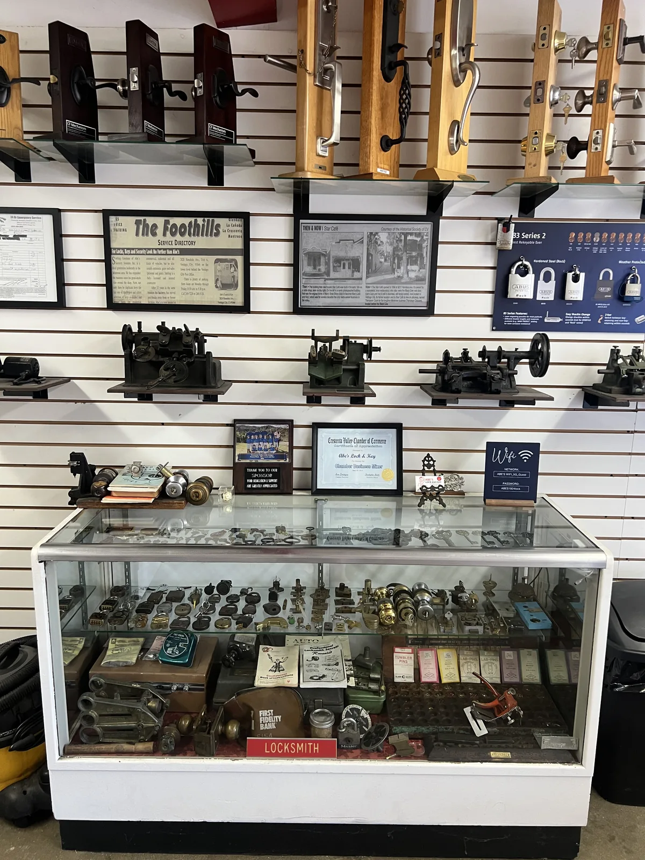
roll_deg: -0.5
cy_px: 430
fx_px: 646
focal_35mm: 26
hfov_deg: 53.1
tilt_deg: -11.7
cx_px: 322
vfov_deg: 67.3
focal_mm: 5.7
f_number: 1.5
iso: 125
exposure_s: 1/60
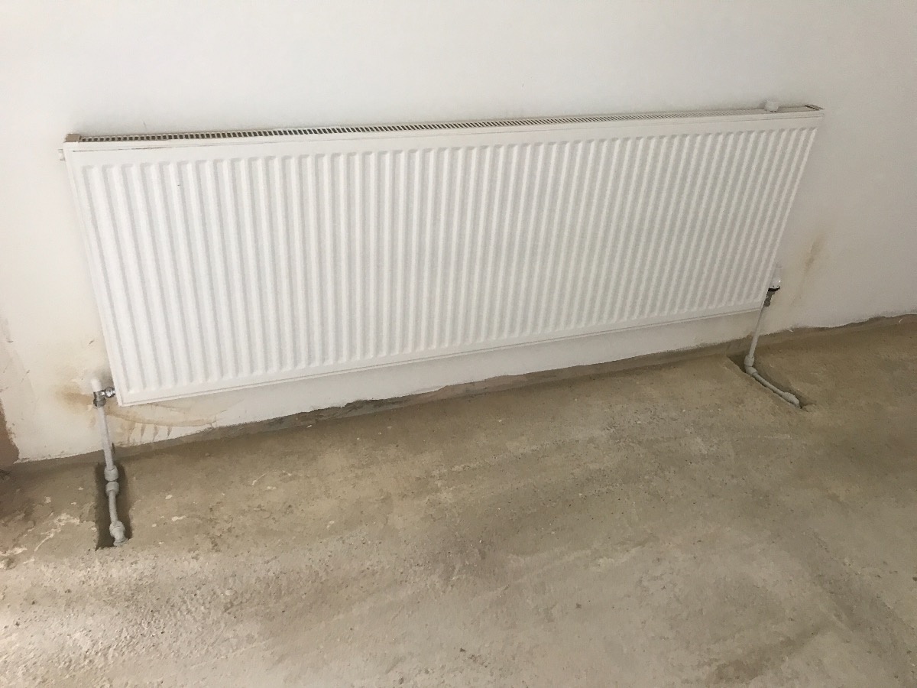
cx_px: 458
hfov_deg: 63.4
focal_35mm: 28
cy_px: 344
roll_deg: -4.9
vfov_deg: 49.7
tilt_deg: -28.5
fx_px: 742
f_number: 1.8
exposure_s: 1/17
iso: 40
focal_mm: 3.99
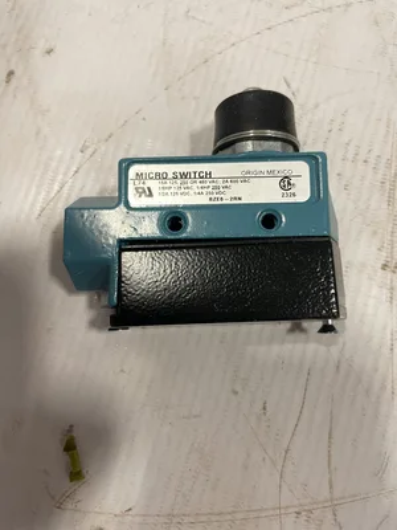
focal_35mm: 26
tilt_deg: -80.9
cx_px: 198
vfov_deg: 67.3
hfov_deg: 53.1
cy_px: 265
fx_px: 398
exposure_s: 1/60
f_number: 1.6
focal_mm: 4.2
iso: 160
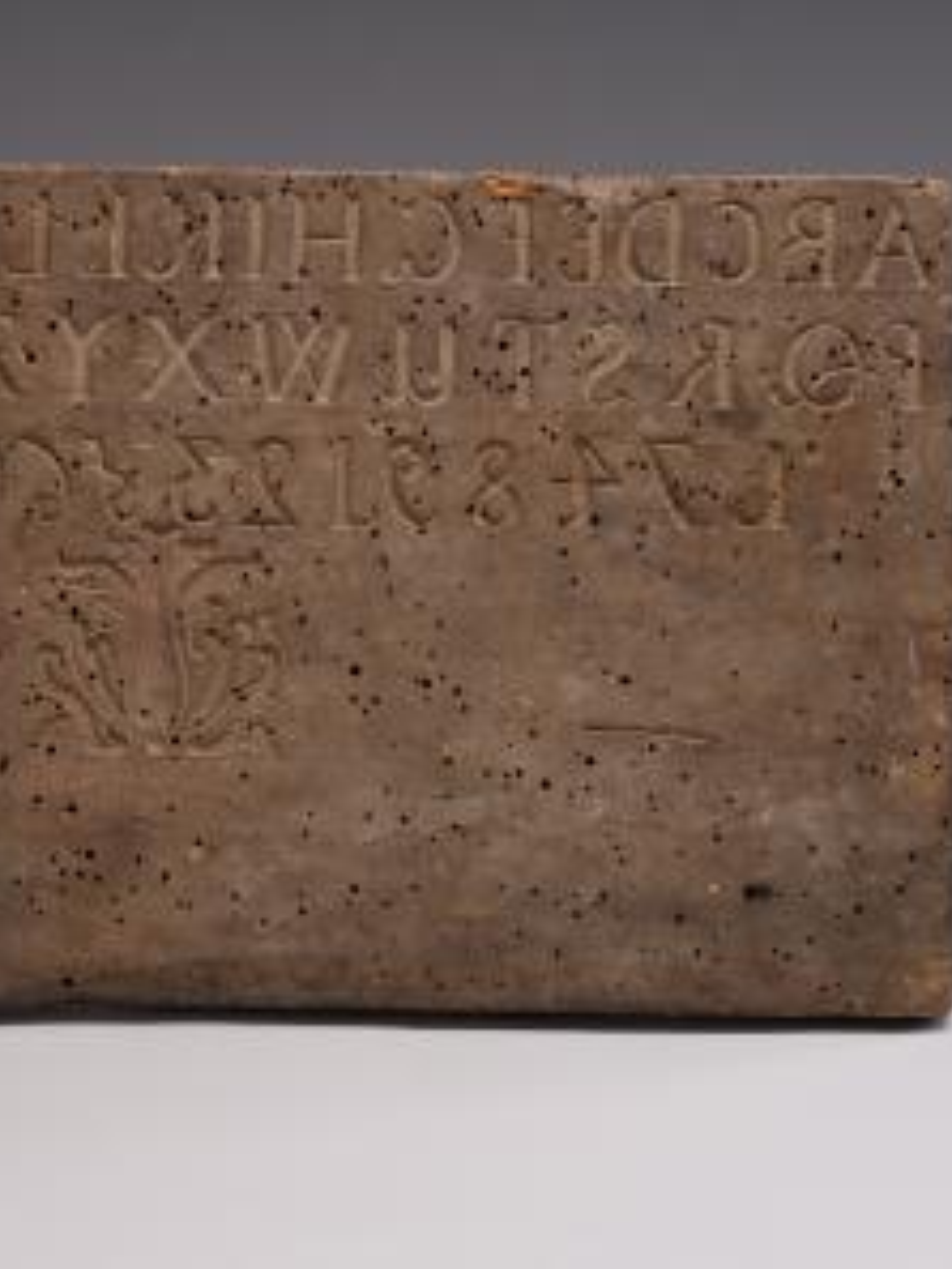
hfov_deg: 11.6
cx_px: 329
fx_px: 4690
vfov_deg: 15.4
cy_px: 632
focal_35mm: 128
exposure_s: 1/100
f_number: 16
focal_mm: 120
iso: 160
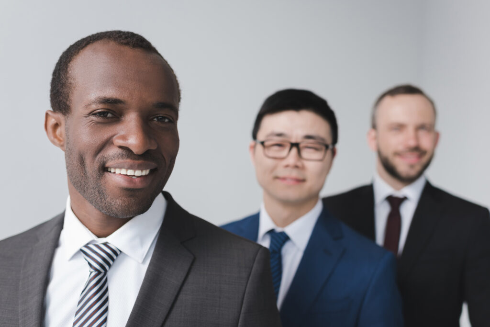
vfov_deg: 37.9
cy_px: 164
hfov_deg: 54.4
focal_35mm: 35
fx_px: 476
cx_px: 245
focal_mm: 35
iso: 250
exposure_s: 1/125
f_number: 2.8
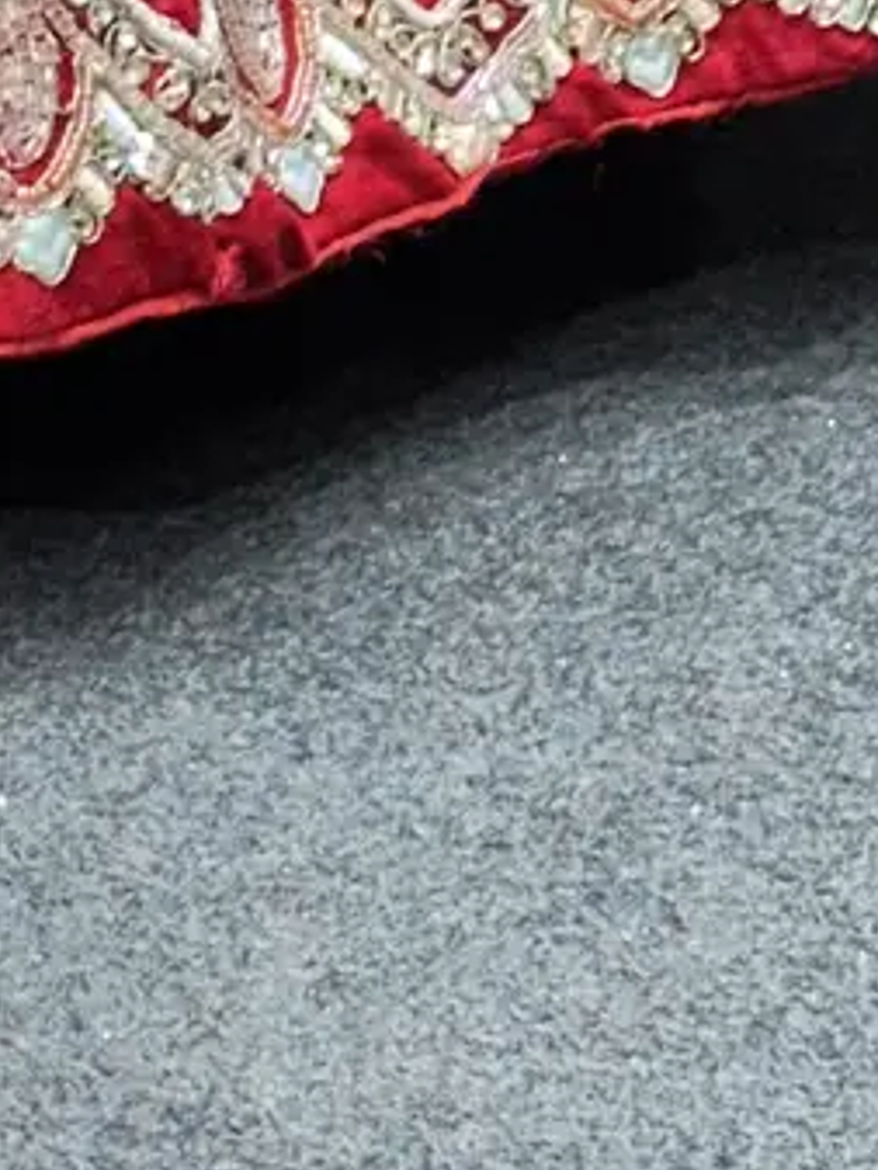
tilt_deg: -6.2
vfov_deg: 8.0
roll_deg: -2.9
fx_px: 7706
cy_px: -1587
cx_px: -364
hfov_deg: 6.5
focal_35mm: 228
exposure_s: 1/100
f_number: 1.78
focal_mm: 6.86
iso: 80
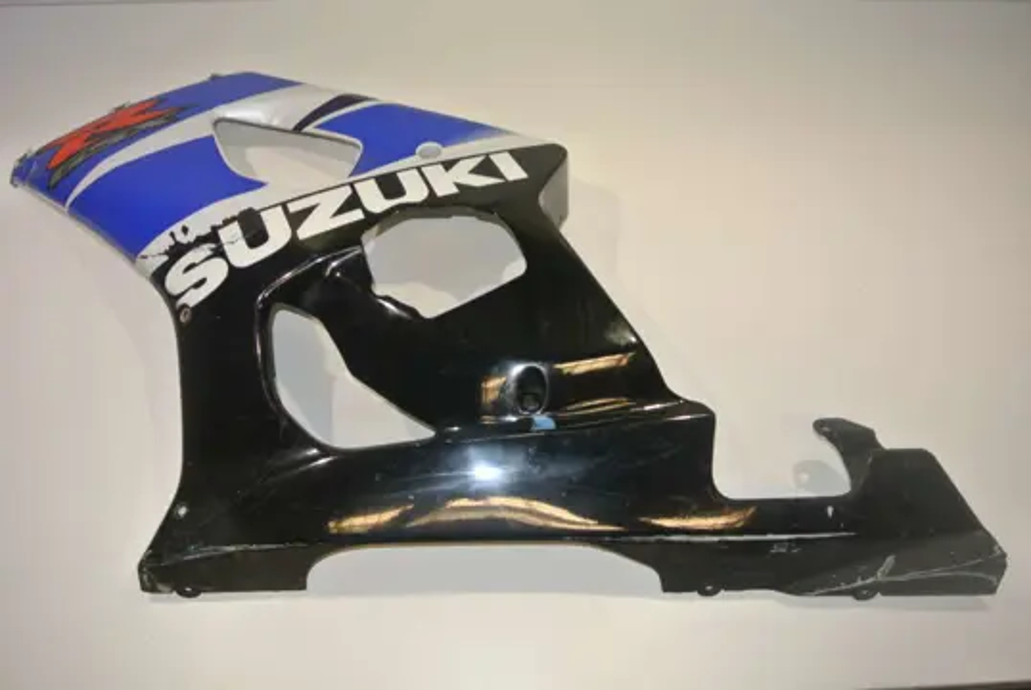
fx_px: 831
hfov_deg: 63.6
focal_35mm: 29
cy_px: 345
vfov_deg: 45.1
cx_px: 516
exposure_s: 1/60
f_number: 3.5
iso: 200
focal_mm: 11
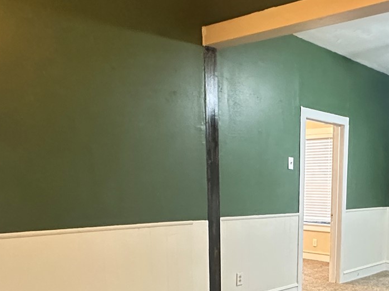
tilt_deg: -9.5
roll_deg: +0.1
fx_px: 461
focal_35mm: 41
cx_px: 277
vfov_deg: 33.2
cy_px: 267
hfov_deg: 44.7
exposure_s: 1/40
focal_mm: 2.22
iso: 1000
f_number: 2.2
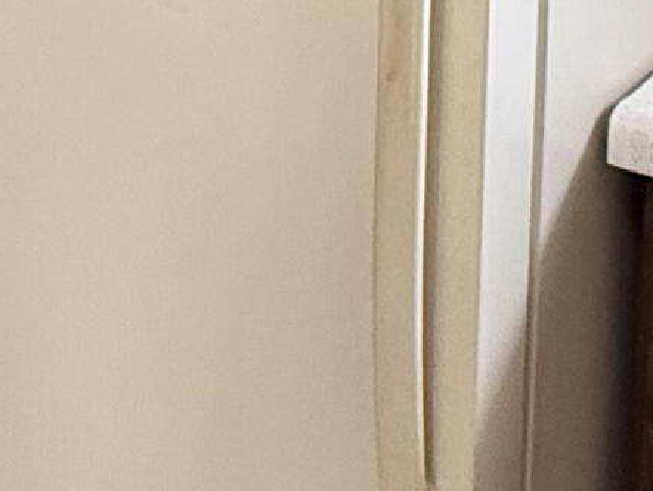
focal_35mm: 95
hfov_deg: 20.4
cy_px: -386
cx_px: 127
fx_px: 1793
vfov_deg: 13.9
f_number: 2.2
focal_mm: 2.22
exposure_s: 1/60
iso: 320
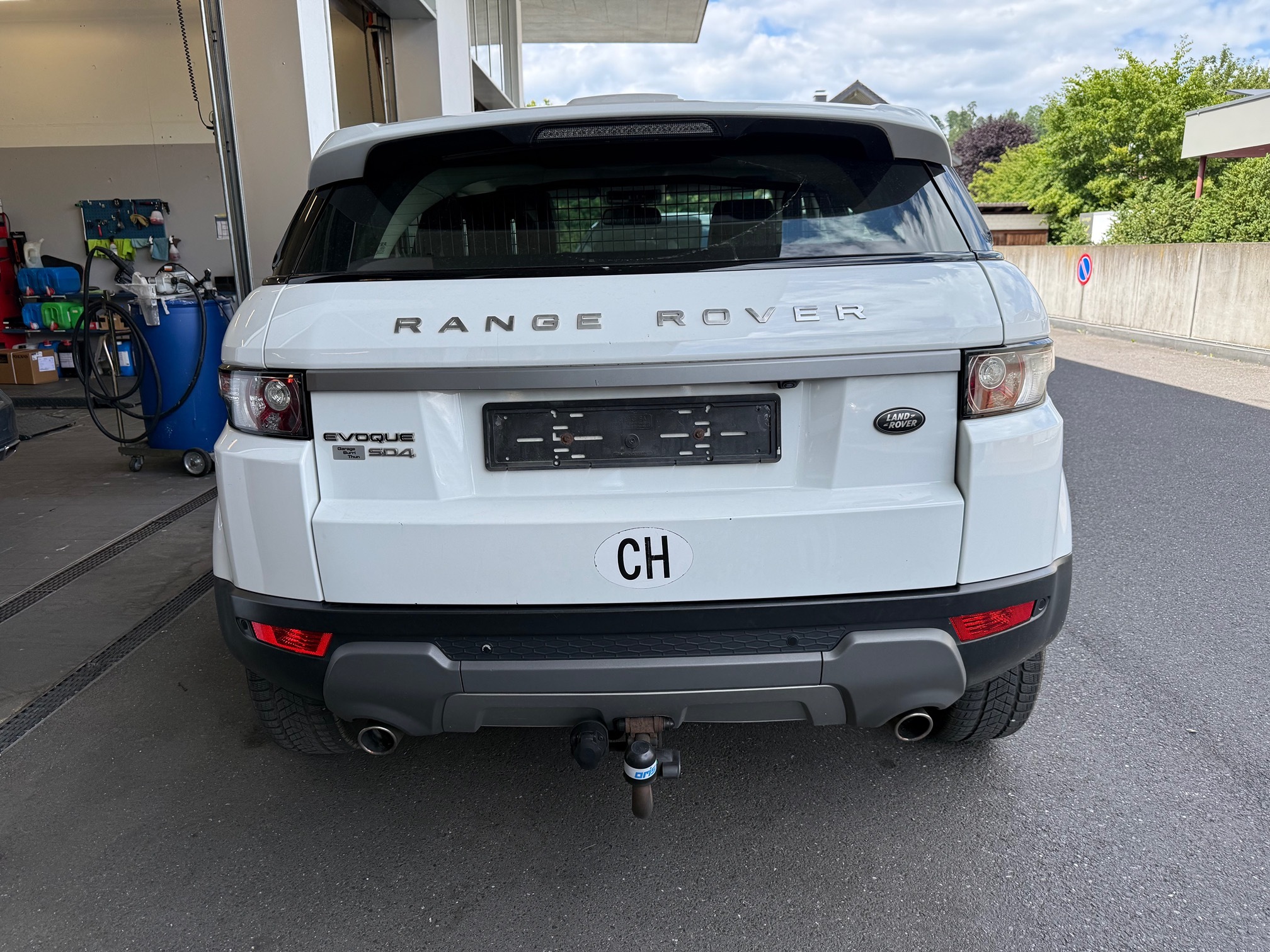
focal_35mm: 24
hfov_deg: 71.6
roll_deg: -0.4
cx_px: 635
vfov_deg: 56.8
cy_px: 476
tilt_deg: -14.6
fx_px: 881
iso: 80
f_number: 1.78
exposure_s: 1/1410
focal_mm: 6.76
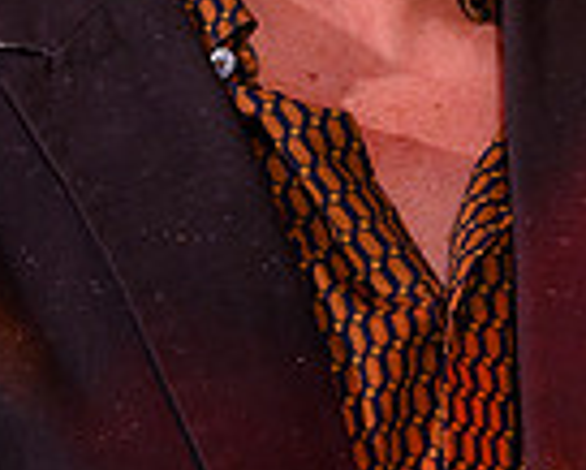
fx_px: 12826
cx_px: 599
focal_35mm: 739
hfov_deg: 2.6
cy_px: -302
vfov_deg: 2.1
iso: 1600
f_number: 4.5
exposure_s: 1/125
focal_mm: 185
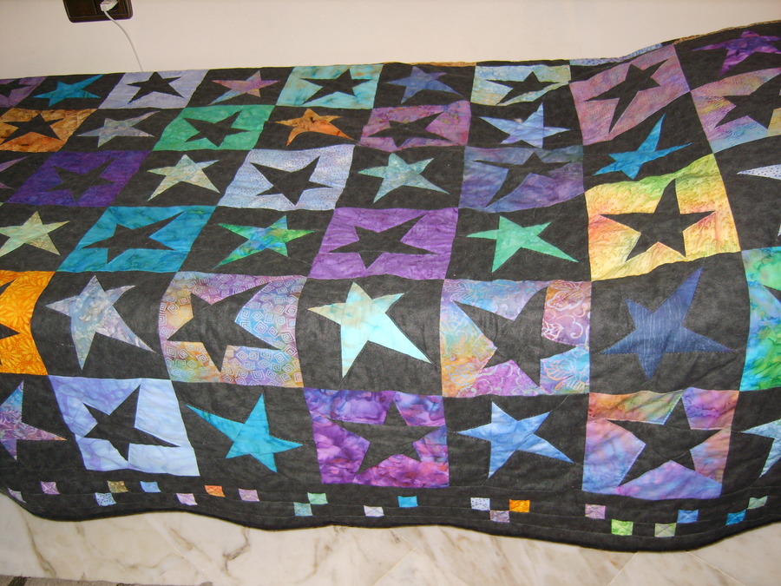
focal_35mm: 35
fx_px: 790
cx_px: 390
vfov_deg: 40.7
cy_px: 293
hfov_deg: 52.6
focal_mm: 7.4
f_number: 2.8
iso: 100
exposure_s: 1/30
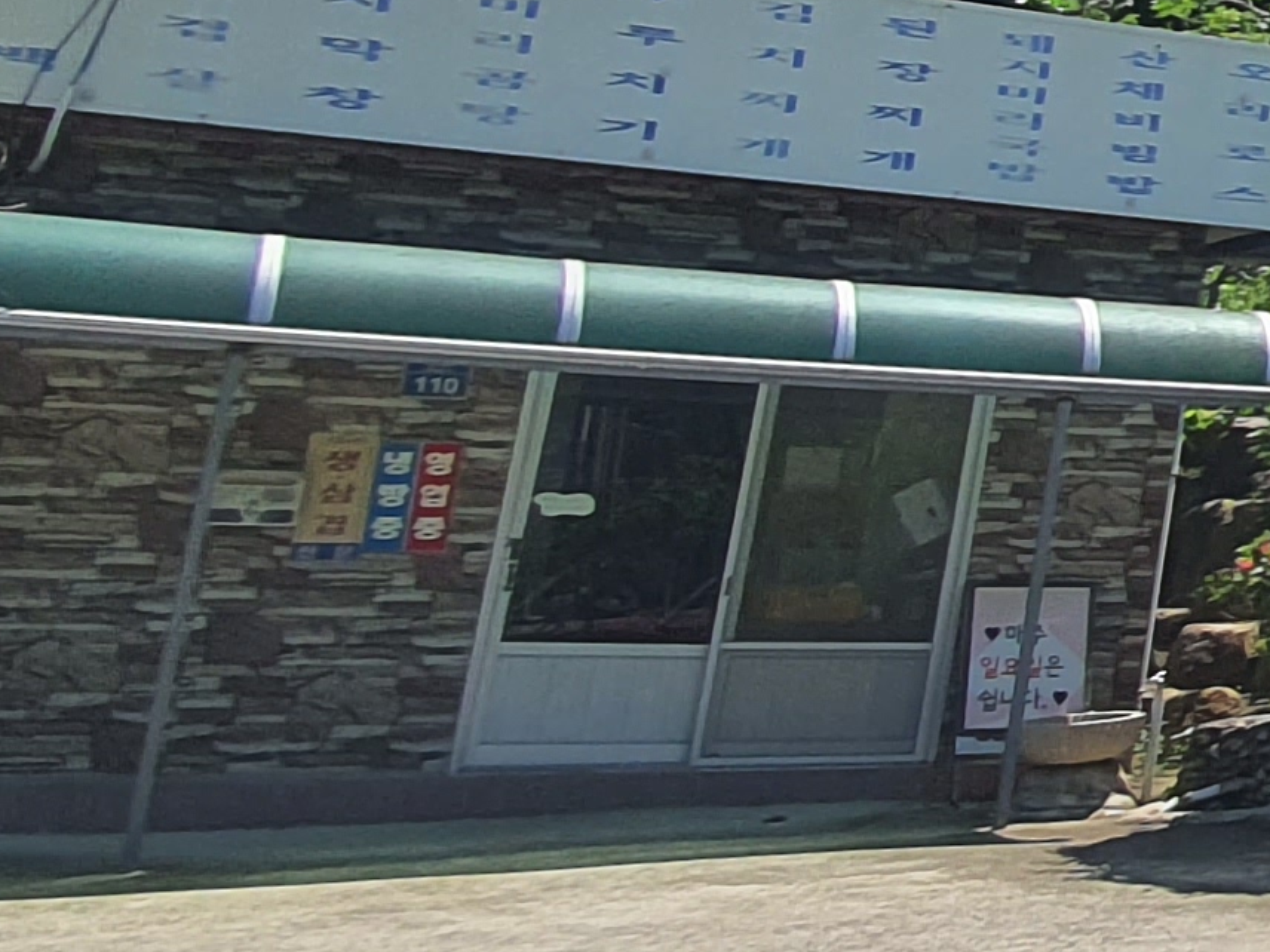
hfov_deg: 17.3
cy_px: -129
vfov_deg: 20.0
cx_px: 2706
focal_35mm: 70
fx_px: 2568
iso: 50
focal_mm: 1.8
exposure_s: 1/1240
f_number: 2.2
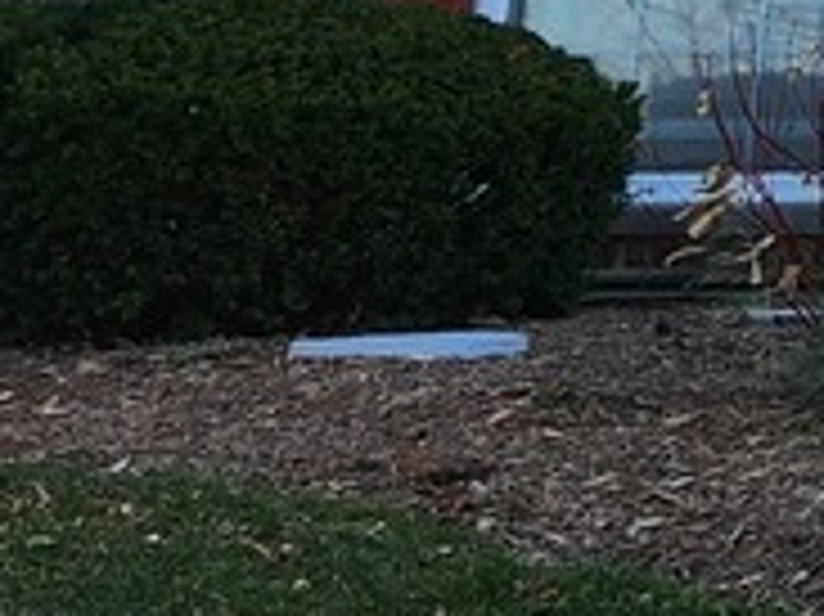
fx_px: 4306
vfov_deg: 7.6
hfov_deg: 9.0
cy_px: -913
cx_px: 2436
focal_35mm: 181
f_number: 1.8
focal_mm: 5.4
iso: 20
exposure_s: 1/403
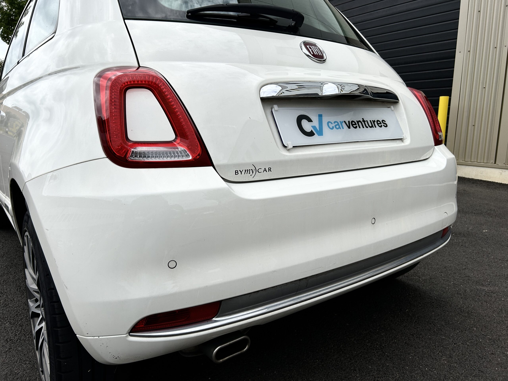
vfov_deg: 53.1
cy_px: 190
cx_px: 254
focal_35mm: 26
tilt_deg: -10.3
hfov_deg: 67.3
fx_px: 382
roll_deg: -0.5
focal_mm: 5.7
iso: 50
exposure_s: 1/4630
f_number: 1.5
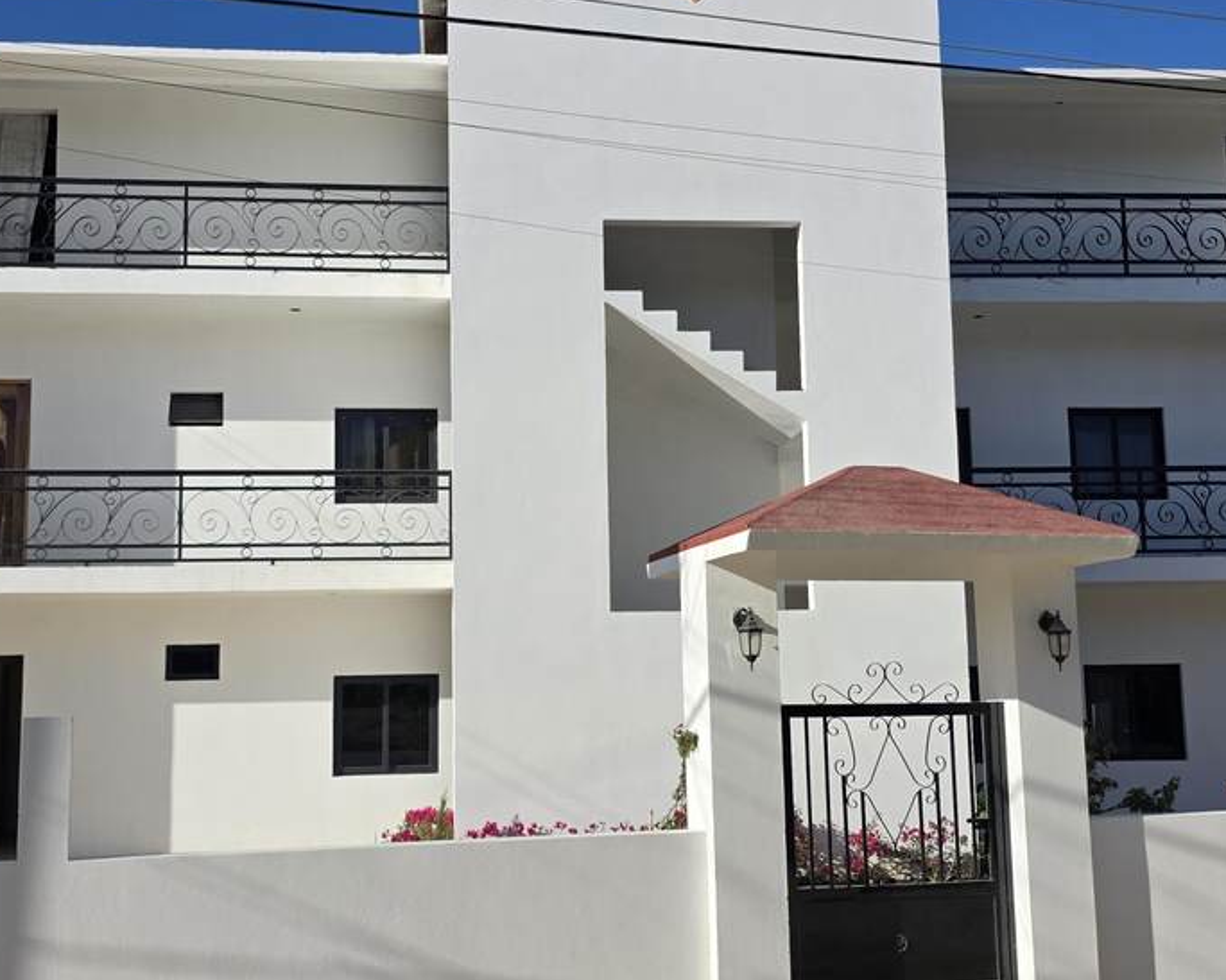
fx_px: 1524
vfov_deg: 35.7
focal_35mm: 42
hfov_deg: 43.8
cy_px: 521
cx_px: 575
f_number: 1.7
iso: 64
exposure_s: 1/7944
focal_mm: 6.3
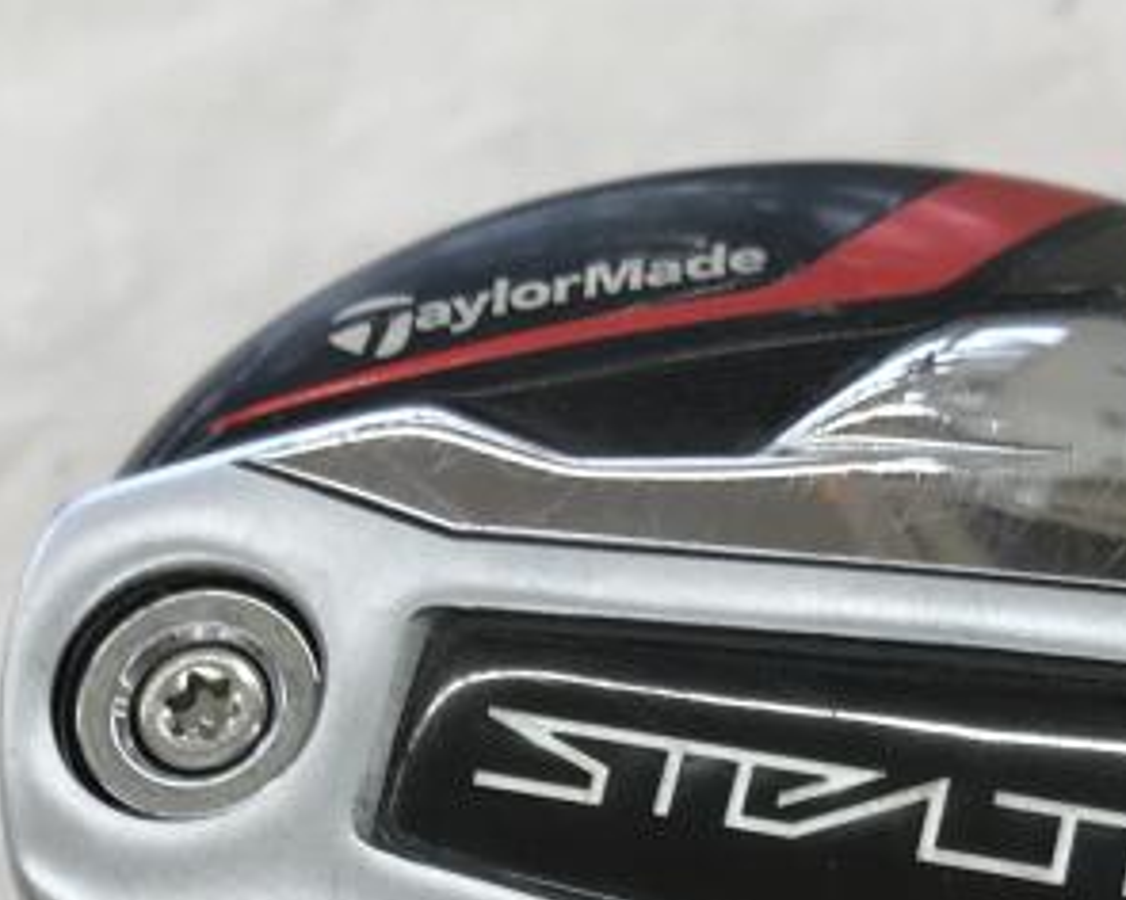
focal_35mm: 89
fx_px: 2966
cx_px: 573
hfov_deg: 21.5
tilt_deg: -66.9
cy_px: 1144
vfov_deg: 16.4
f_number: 1.8
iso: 25
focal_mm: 3.99
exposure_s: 1/100
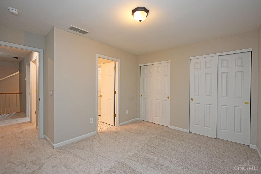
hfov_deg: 98.5
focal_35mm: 16
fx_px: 112
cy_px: 87
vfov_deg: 75.5
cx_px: 130
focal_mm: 15.5
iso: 450
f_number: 4
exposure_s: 1/60
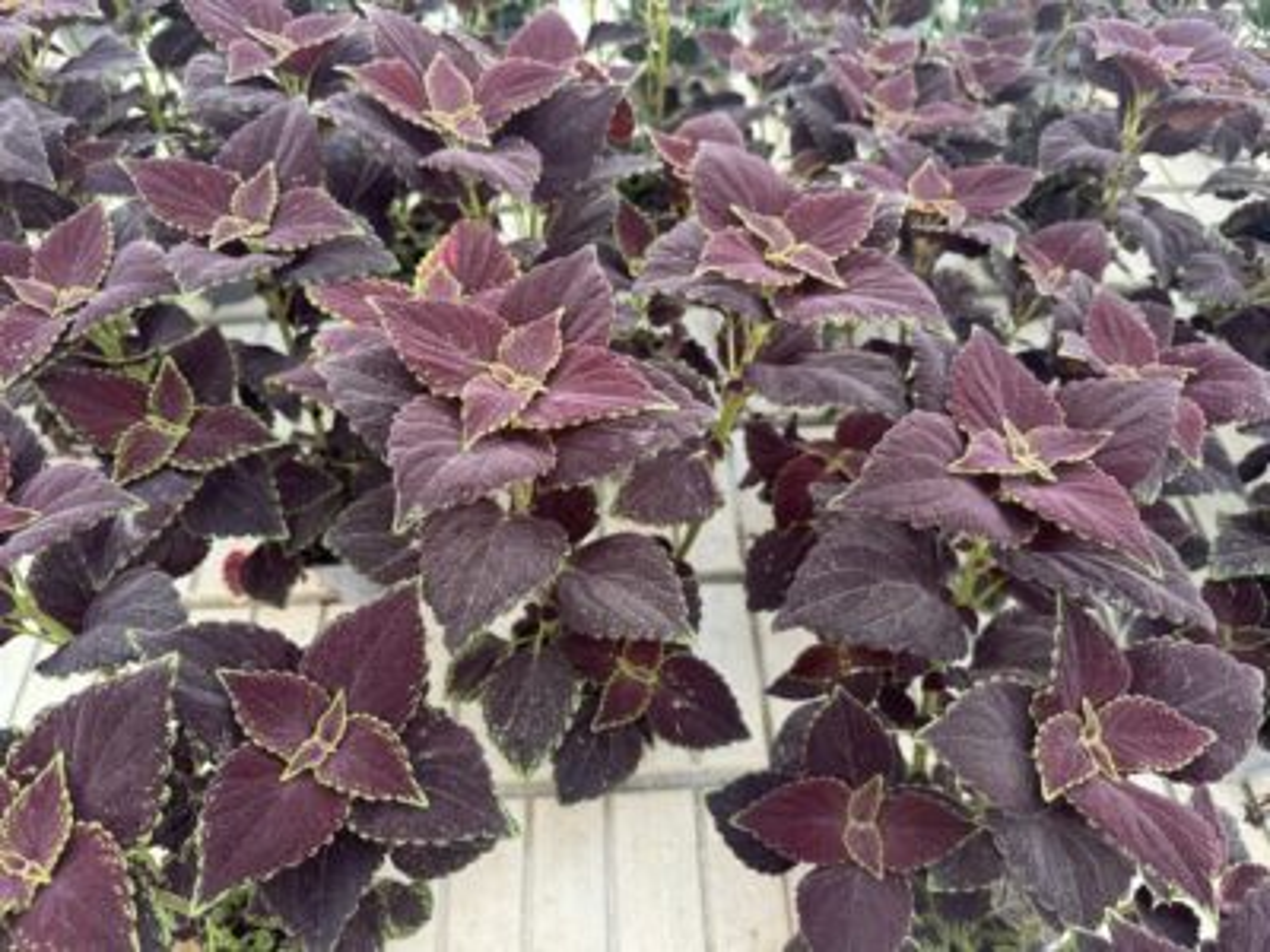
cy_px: 476
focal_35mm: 24
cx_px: 635
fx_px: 881
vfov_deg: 56.8
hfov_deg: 71.6
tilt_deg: -53.3
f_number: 1.78
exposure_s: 1/121
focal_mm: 6.76
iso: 200
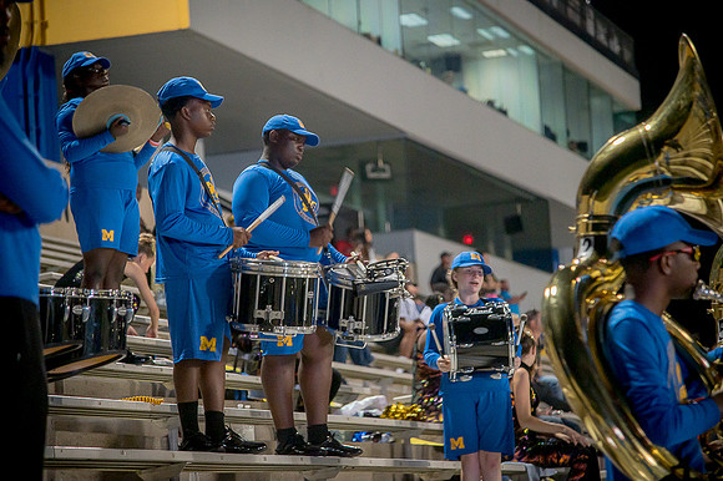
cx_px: 362
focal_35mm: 110
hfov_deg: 18.6
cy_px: 240
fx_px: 2208
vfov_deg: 12.4
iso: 2000
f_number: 4
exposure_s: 1/200
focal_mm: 110
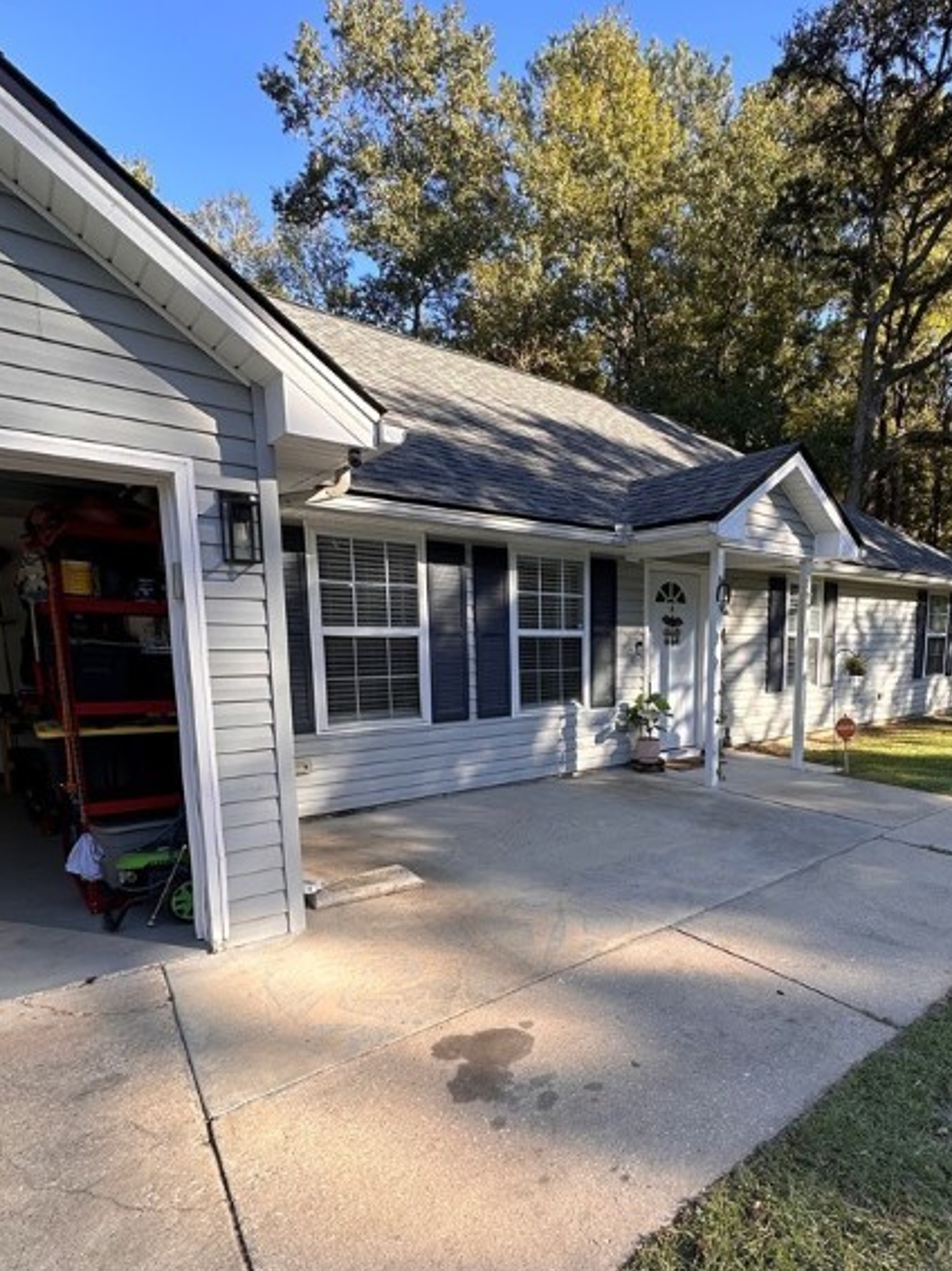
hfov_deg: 67.1
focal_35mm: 19
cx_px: 622
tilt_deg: -8.2
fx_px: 697
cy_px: 737
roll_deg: -1.5
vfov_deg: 84.0
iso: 40
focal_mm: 2.22
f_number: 2.2
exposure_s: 1/406
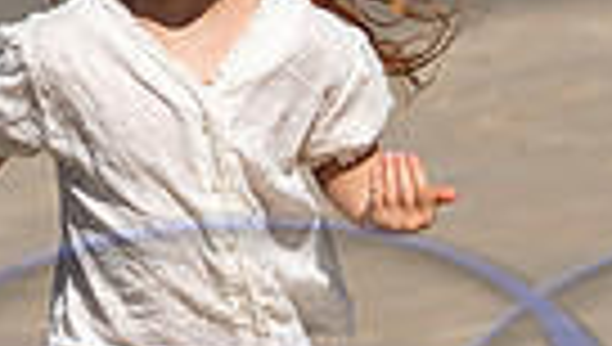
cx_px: 248
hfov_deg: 3.0
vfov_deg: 1.7
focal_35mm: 717
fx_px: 11654
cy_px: 236
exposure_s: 1/1000
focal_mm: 161
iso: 160
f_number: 6.3
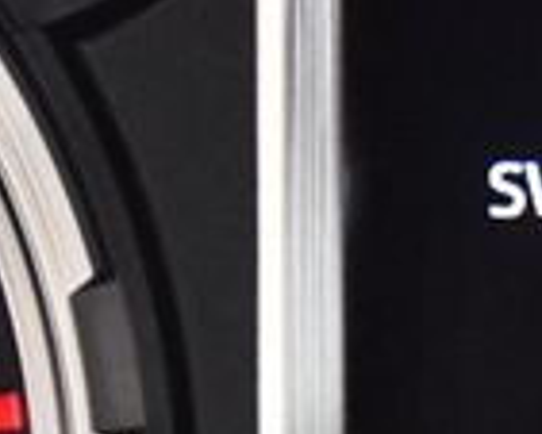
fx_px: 4575
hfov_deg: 6.7
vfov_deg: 5.4
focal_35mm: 285
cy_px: 192
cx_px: 792
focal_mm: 45
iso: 7200
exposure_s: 1/60
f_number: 5.3
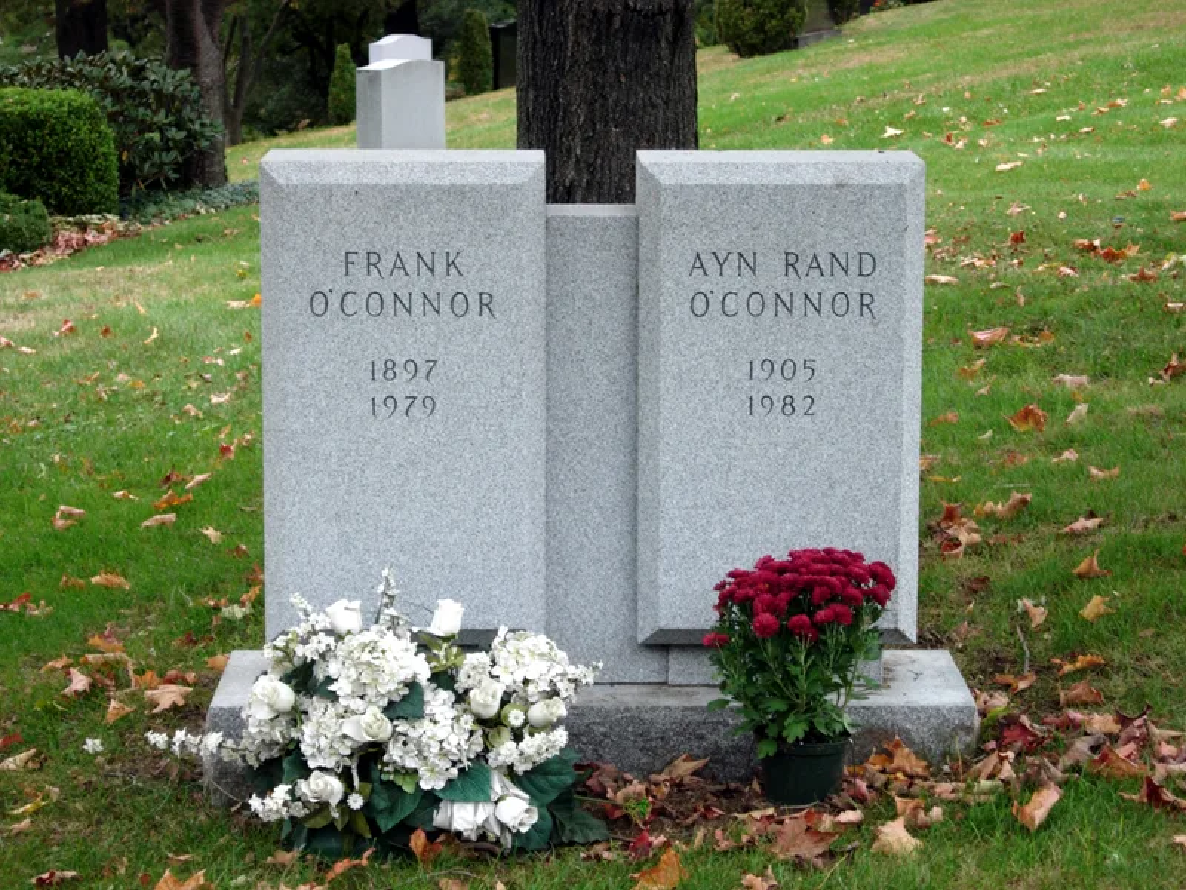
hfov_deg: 19.1
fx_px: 3529
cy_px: 445
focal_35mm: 103
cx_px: 593
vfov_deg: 14.4
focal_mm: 21.3
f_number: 4.6
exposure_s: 1/87.9
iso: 64
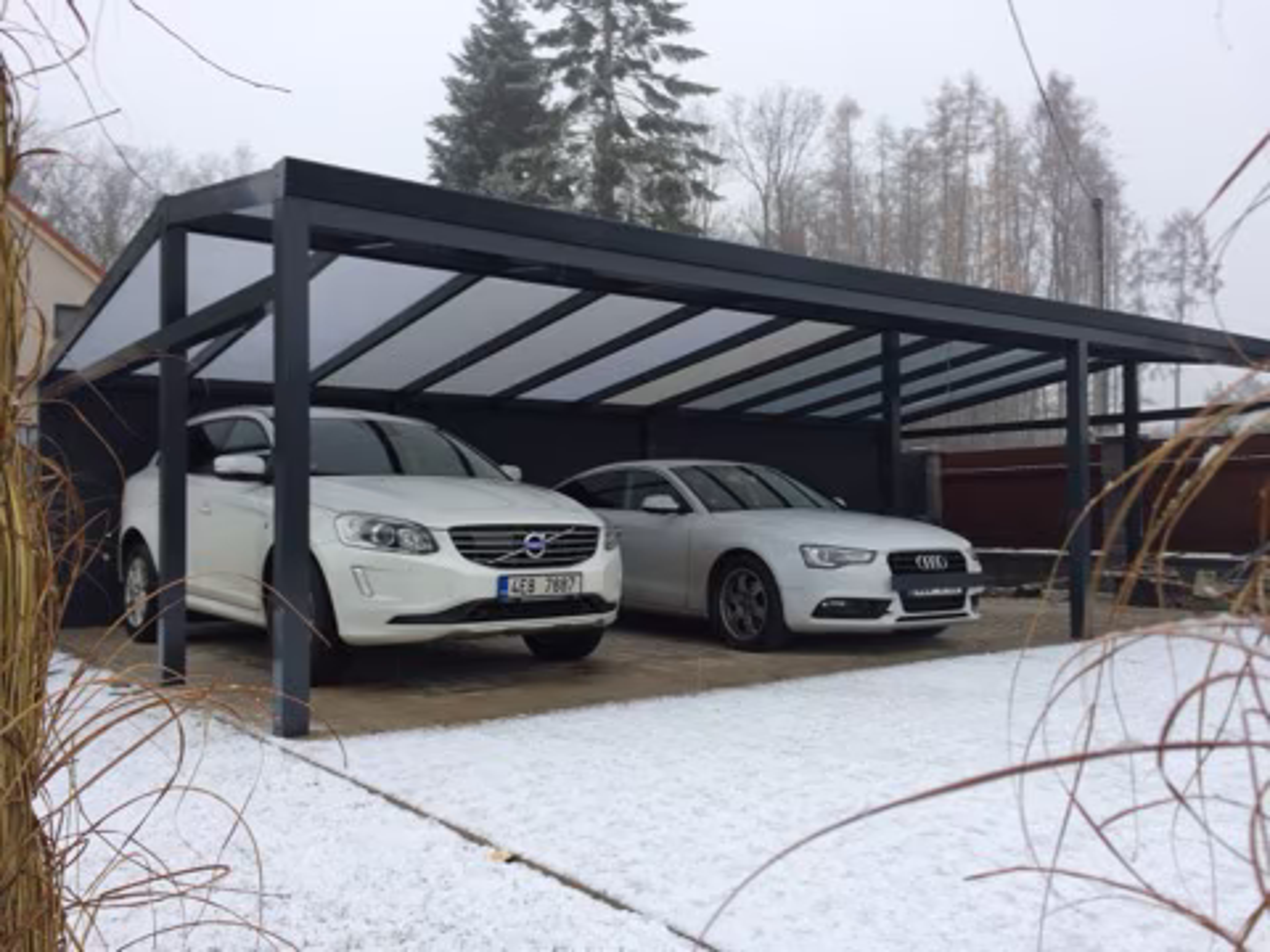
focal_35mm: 29
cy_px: 476
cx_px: 635
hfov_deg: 61.7
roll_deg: +1.6
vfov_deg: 48.2
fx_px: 1064
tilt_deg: +0.6
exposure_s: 1/50
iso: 40
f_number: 2.2
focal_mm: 4.15
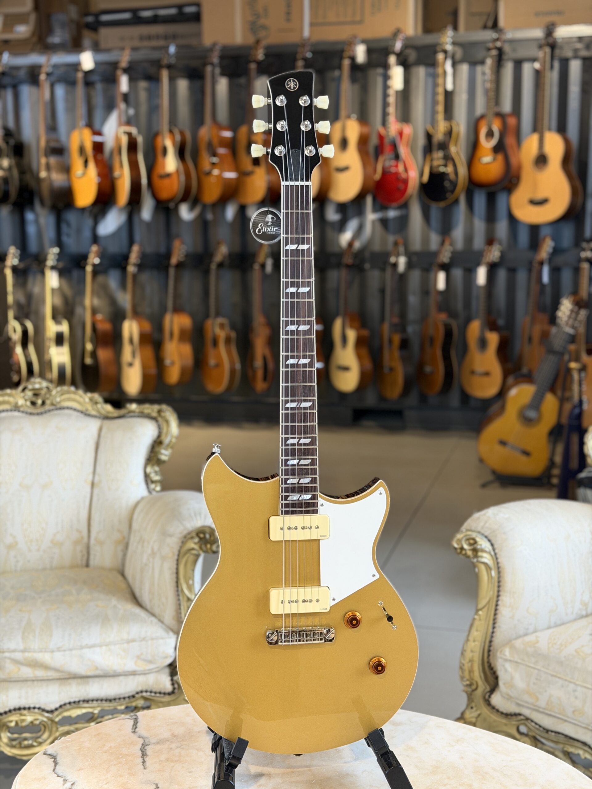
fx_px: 1095
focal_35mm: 48
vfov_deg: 39.7
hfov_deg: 30.3
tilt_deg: -7.9
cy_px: 394
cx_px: 296
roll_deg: +0.1
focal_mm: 6.76
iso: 250
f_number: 1.78
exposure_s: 1/50
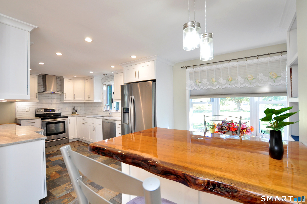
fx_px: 128
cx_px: 154
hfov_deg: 100.5
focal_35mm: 15
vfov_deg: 77.2
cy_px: 102
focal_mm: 10
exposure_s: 1/15
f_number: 5
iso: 200
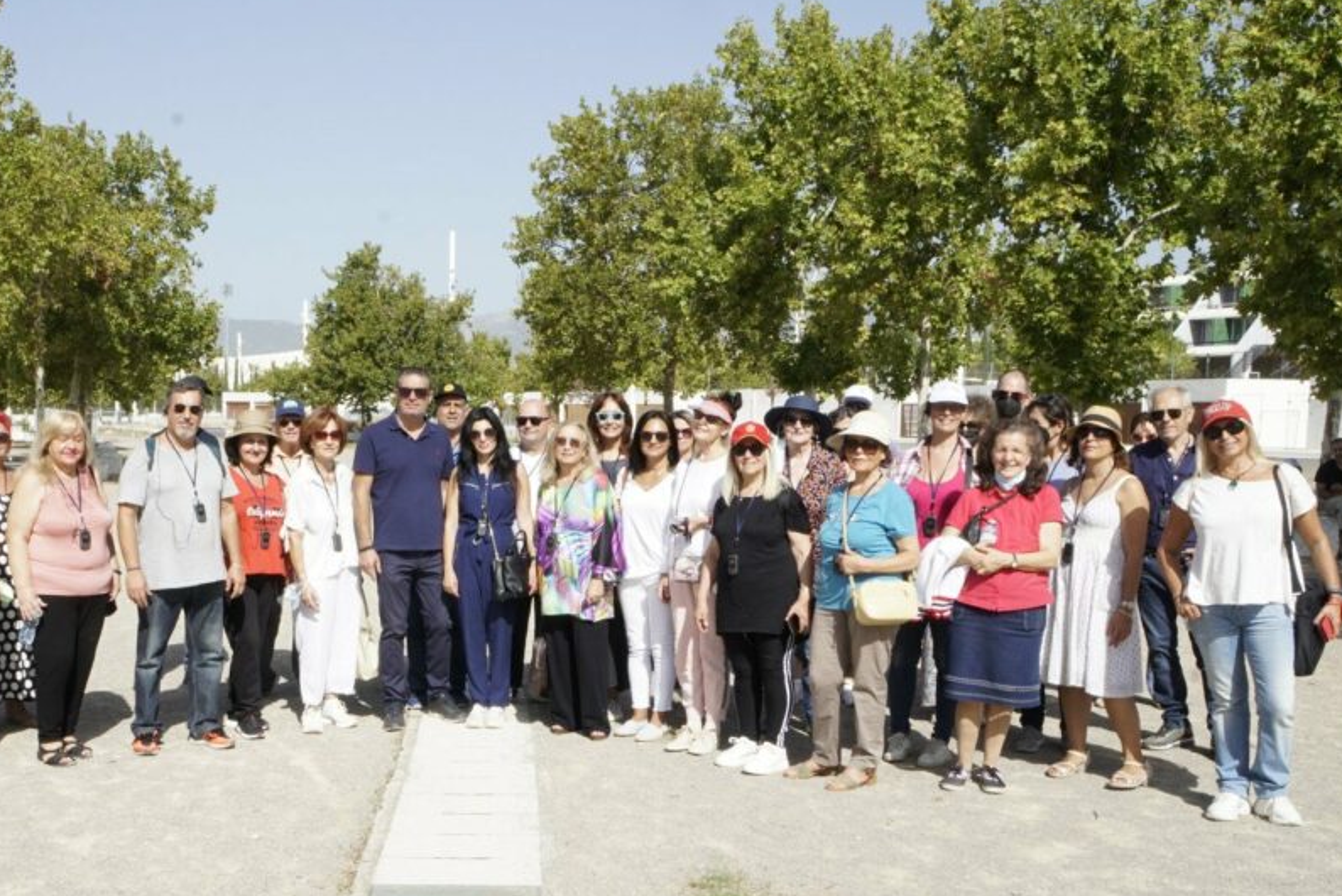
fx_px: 1516
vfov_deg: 32.8
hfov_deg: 47.4
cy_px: 560
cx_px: 526
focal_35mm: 41
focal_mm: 21
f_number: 20
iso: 500
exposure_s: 1/160
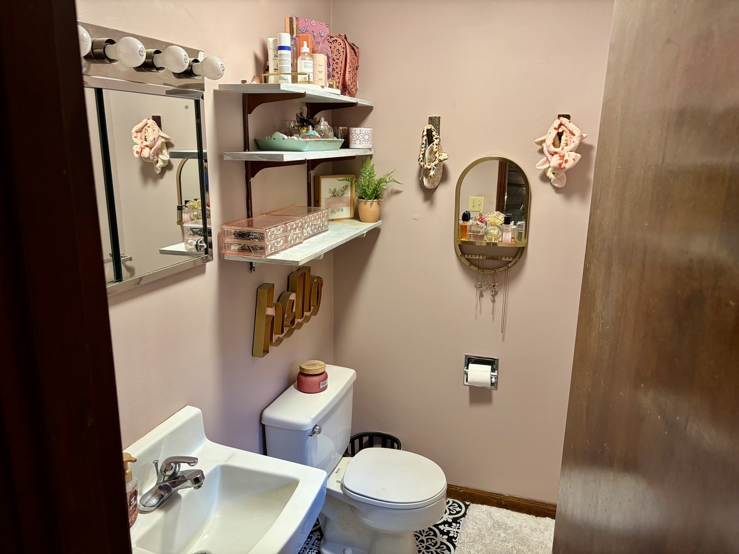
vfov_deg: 53.1
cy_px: 277
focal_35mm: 26
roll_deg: -1.4
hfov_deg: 67.3
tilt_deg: -13.8
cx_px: 370
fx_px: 555
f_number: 1.6
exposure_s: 1/60
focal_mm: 5.96
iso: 125
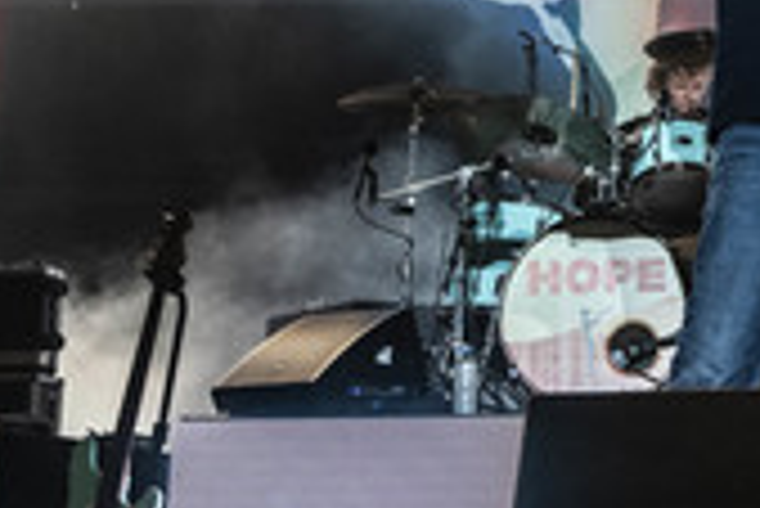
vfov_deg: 16.9
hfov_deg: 23.4
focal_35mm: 80
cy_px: 72
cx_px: 884
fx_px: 1690
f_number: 6.3
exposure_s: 1/320
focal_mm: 30
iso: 2500
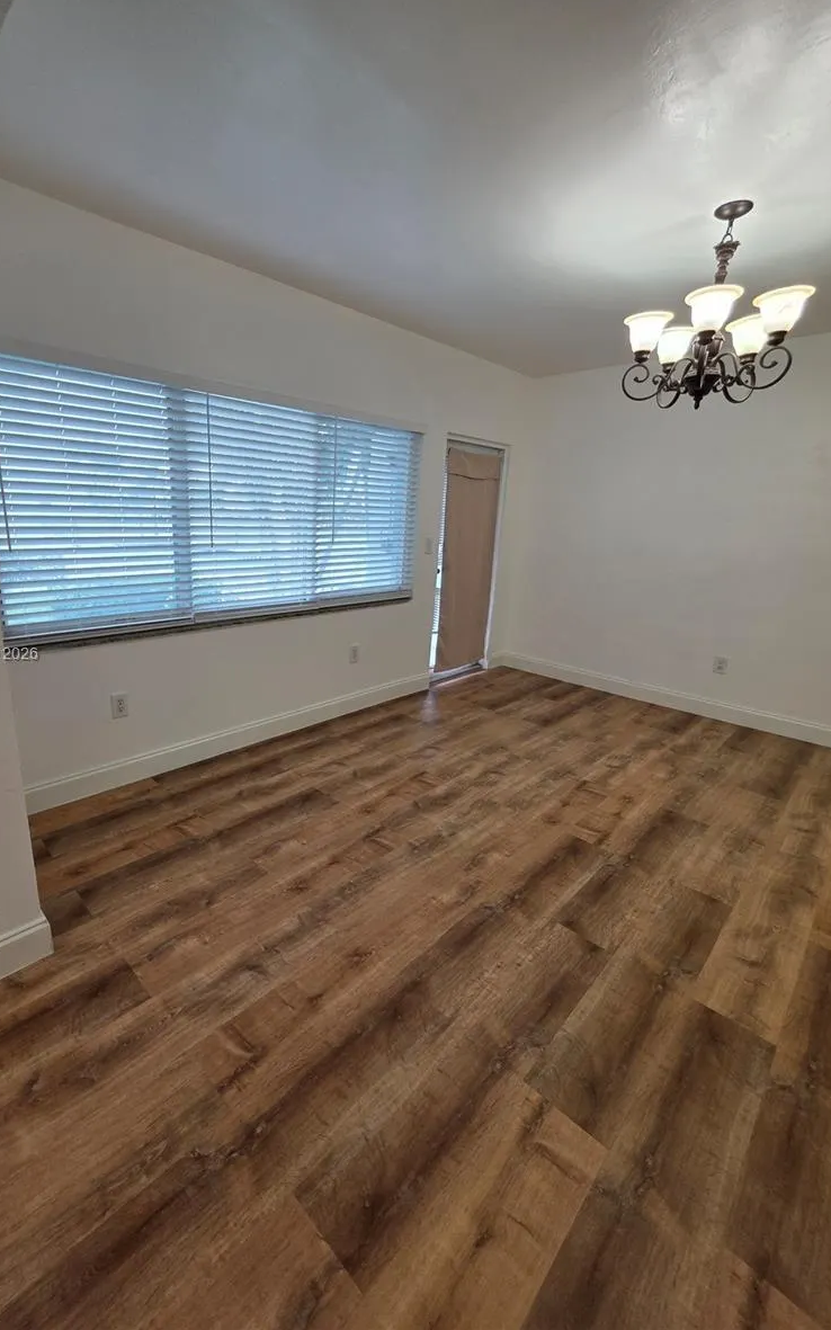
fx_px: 507
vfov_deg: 105.3
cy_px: 655
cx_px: 337
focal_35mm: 14
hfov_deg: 77.8
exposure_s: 1/120
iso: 80
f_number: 1.9
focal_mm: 2.2
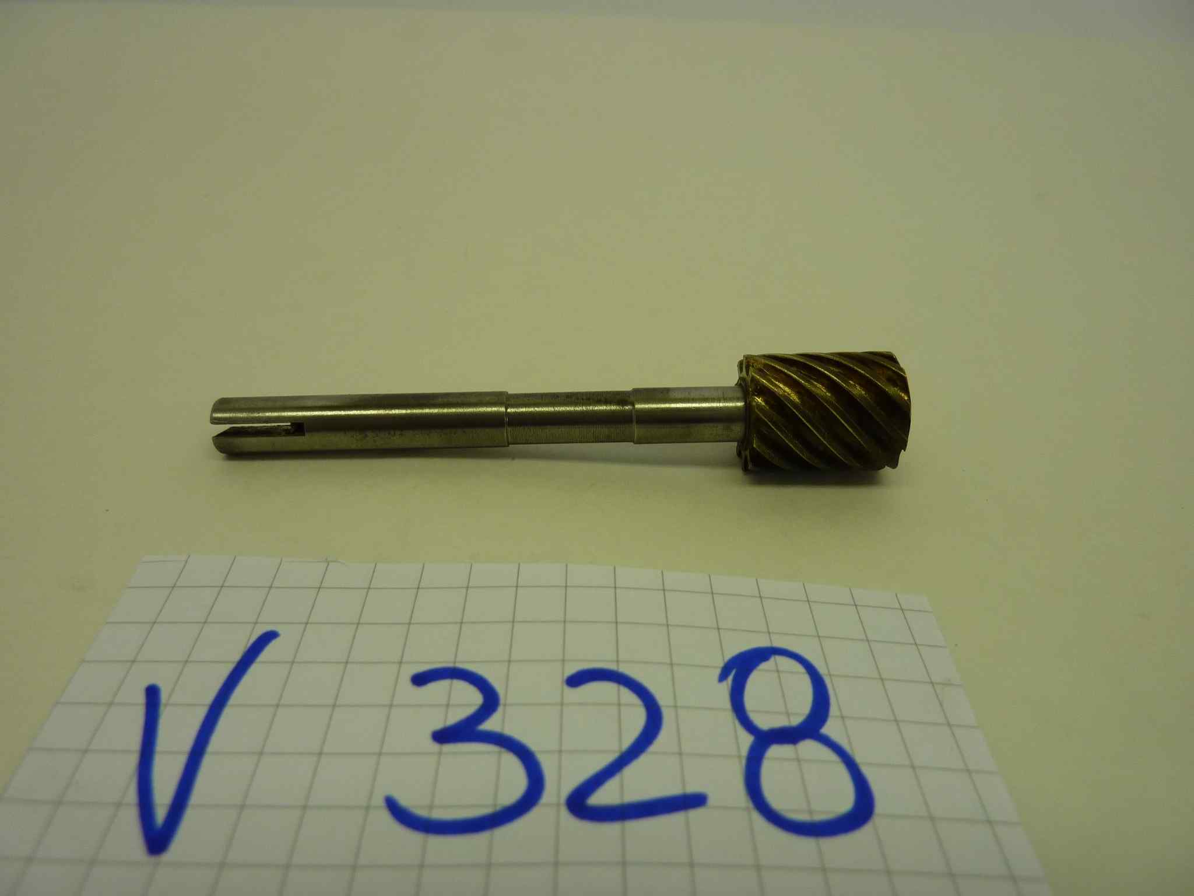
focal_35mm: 25
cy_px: 448
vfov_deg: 54.9
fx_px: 862
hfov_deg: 69.4
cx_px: 597
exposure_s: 1/80
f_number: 3.3
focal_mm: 4.1
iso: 80
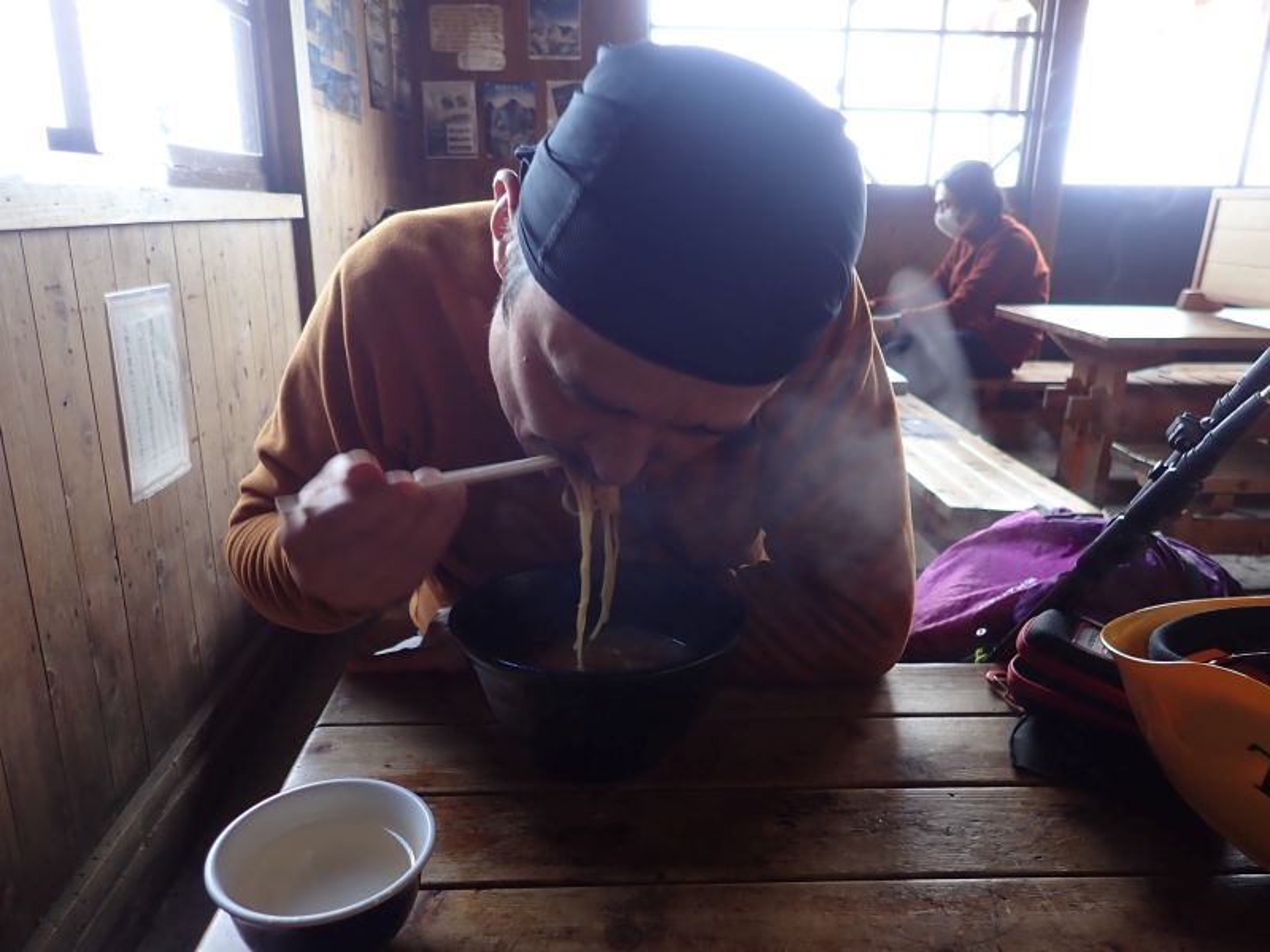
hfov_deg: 69.4
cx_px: 635
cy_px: 476
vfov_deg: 54.9
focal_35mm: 25
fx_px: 917
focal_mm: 4.5
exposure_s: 1/40
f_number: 2
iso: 100
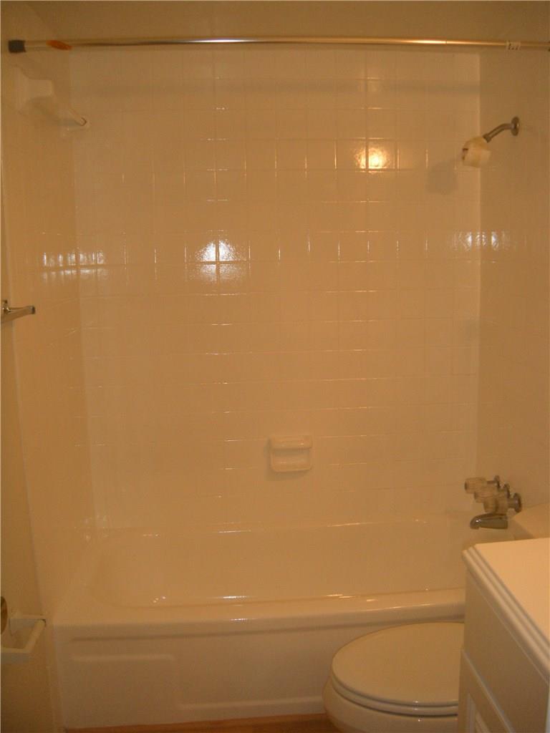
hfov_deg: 40.7
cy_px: 366
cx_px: 275
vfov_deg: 52.6
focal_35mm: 35
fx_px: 741
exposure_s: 1/30
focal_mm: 5.9
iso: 200
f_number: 3.8
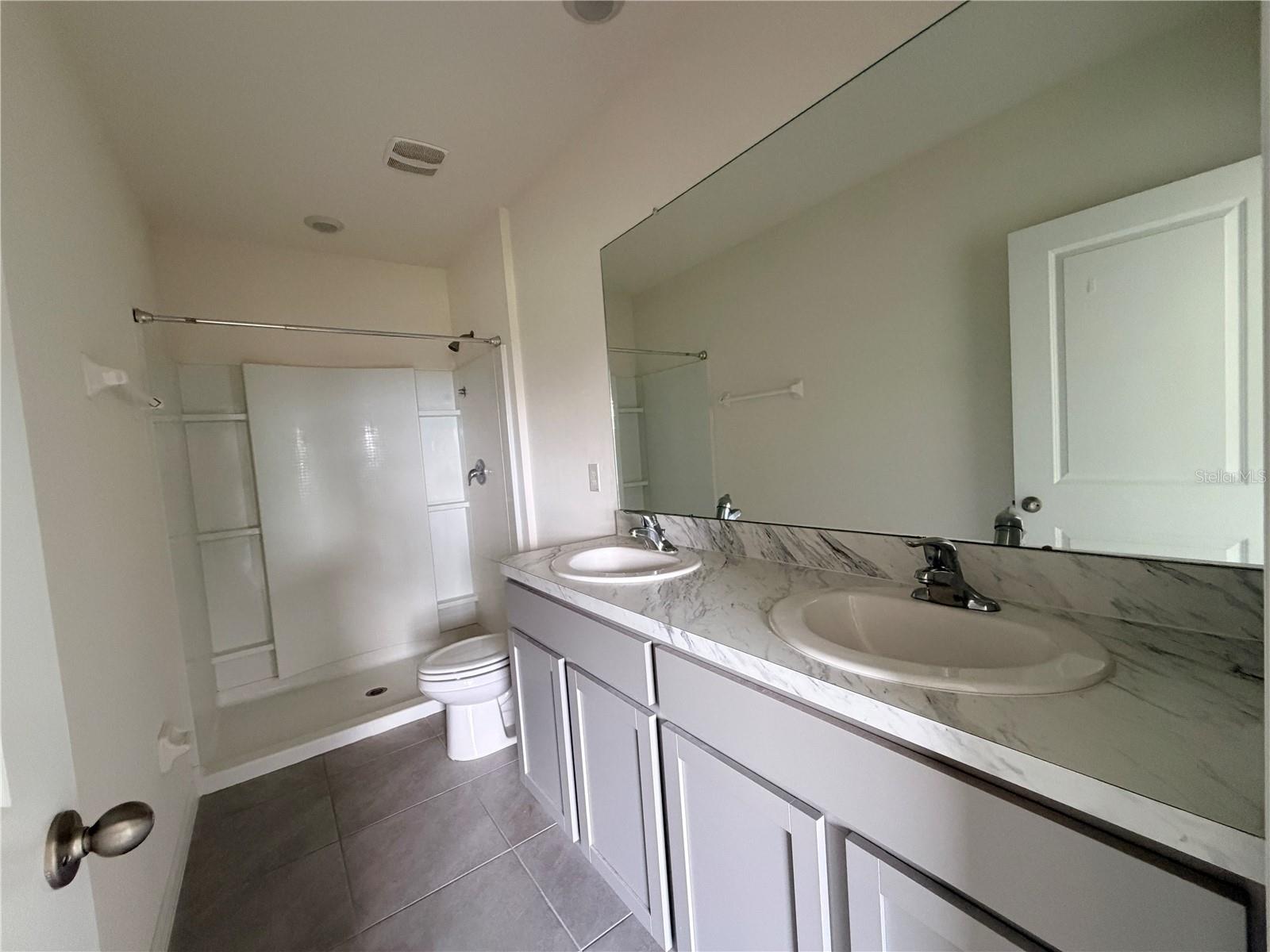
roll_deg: +4.7
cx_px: 635
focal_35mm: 14
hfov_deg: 102.1
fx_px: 514
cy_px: 476
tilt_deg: -2.8
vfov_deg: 85.7
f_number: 2.2
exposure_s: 1/60
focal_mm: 2.22
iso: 500
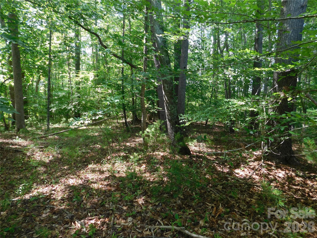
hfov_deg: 73.9
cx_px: 158
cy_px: 119
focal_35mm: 23
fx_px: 211
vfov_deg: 58.9
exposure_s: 1/80
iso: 125
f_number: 3
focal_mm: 4
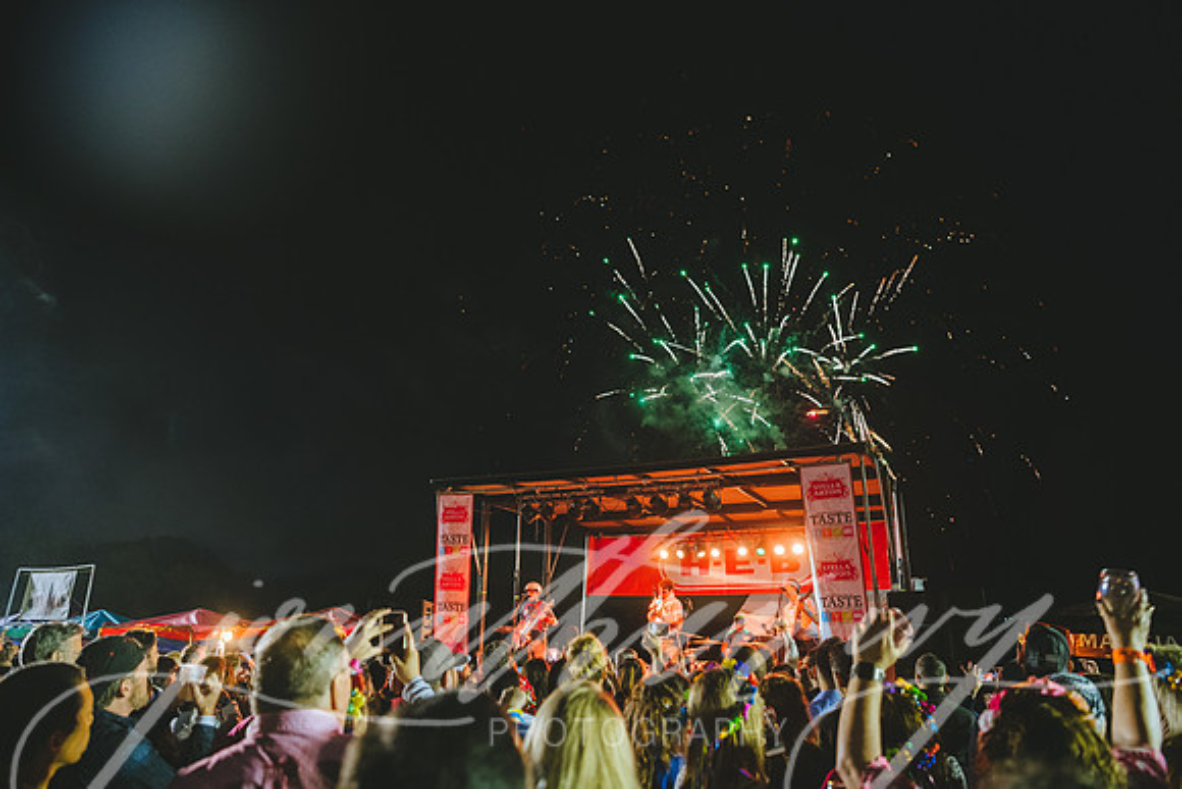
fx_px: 788
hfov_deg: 73.7
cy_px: 394
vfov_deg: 53.2
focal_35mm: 24
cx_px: 591
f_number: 2.8
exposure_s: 1/60
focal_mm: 24
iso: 640
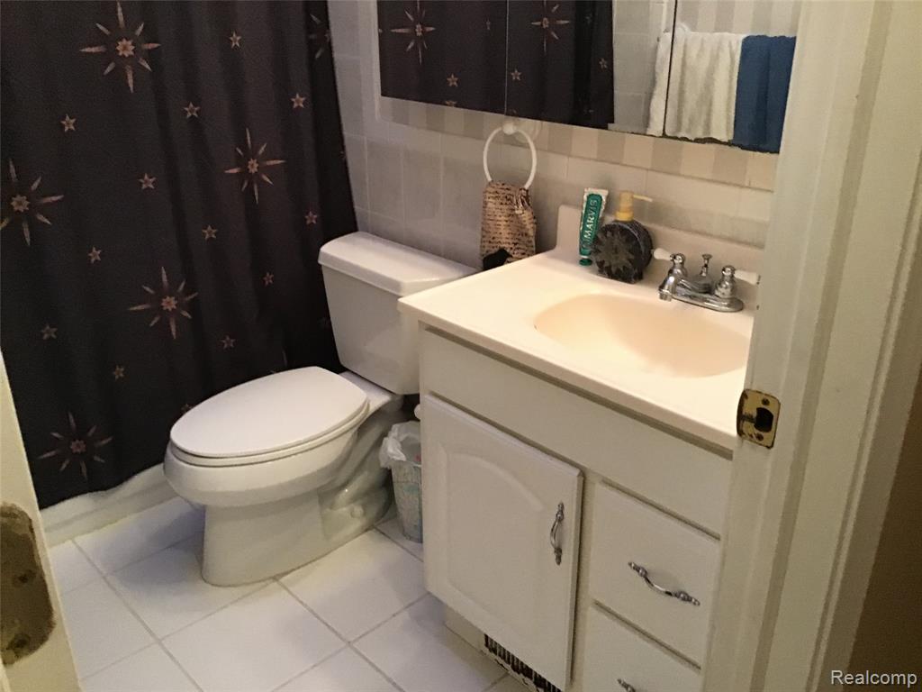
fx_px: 826
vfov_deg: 45.4
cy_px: 346
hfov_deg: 58.4
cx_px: 461
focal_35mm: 31
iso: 200
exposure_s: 1/30
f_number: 2.4
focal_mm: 3.3
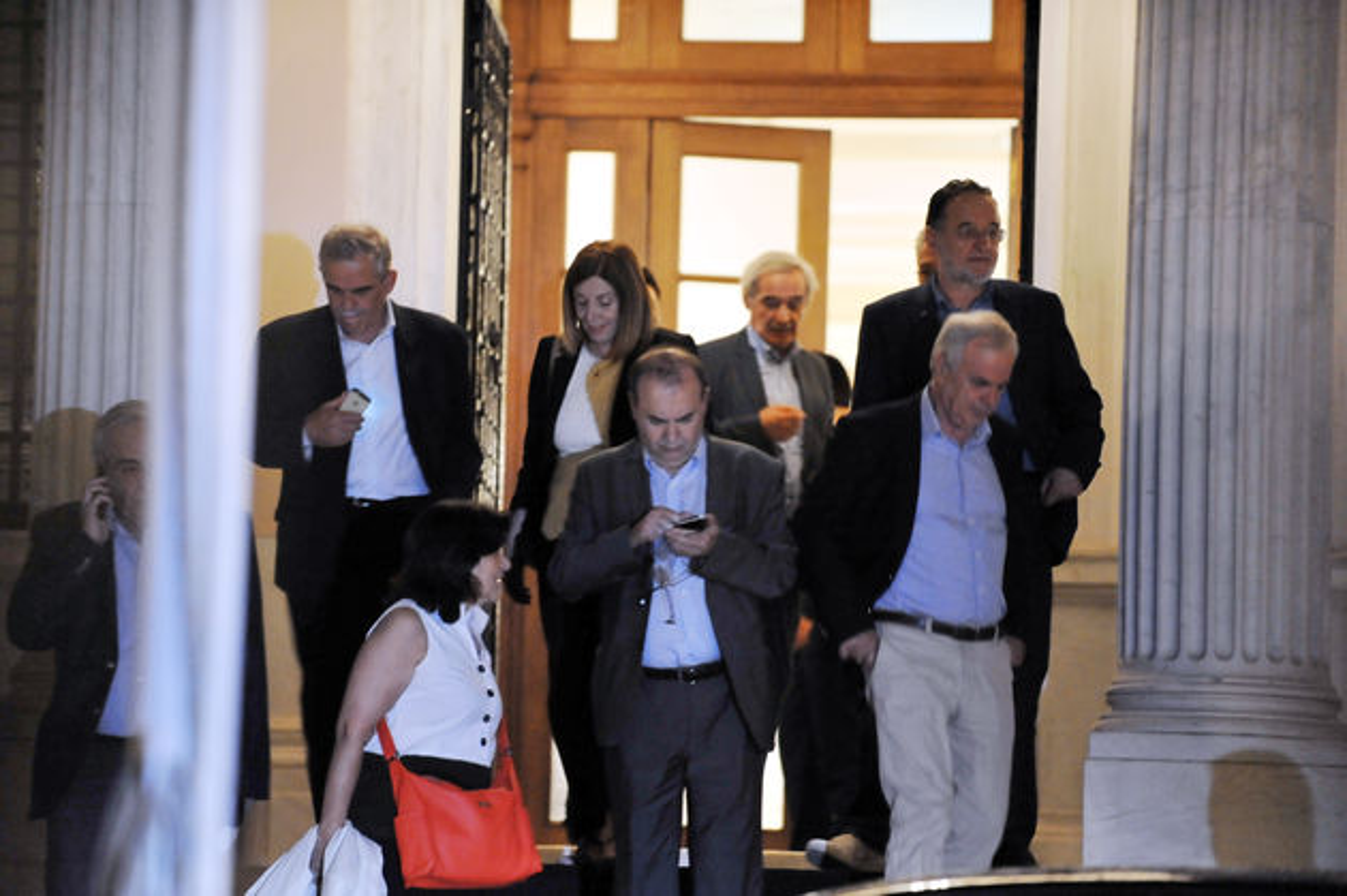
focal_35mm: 170
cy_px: 448
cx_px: 674
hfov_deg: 12.1
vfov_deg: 8.1
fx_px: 6356
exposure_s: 1/50
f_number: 2.8
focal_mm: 170
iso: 4000
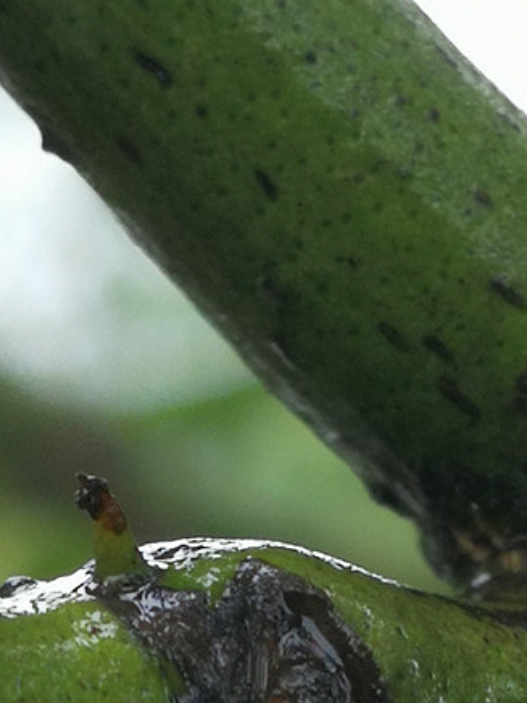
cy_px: 837
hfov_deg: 7.5
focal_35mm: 198
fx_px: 4019
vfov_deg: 9.8
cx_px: 319
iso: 64
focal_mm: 3.95
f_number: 2.2
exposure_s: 1/120
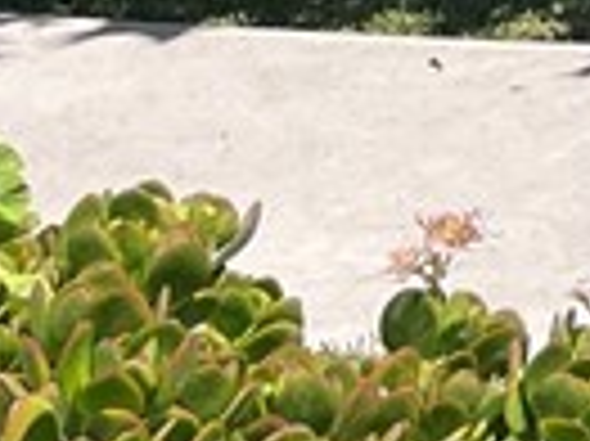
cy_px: -886
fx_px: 3474
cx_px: 2157
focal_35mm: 204
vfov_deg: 6.6
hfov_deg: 7.6
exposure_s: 1/2571
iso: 50
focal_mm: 5.1
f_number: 1.6
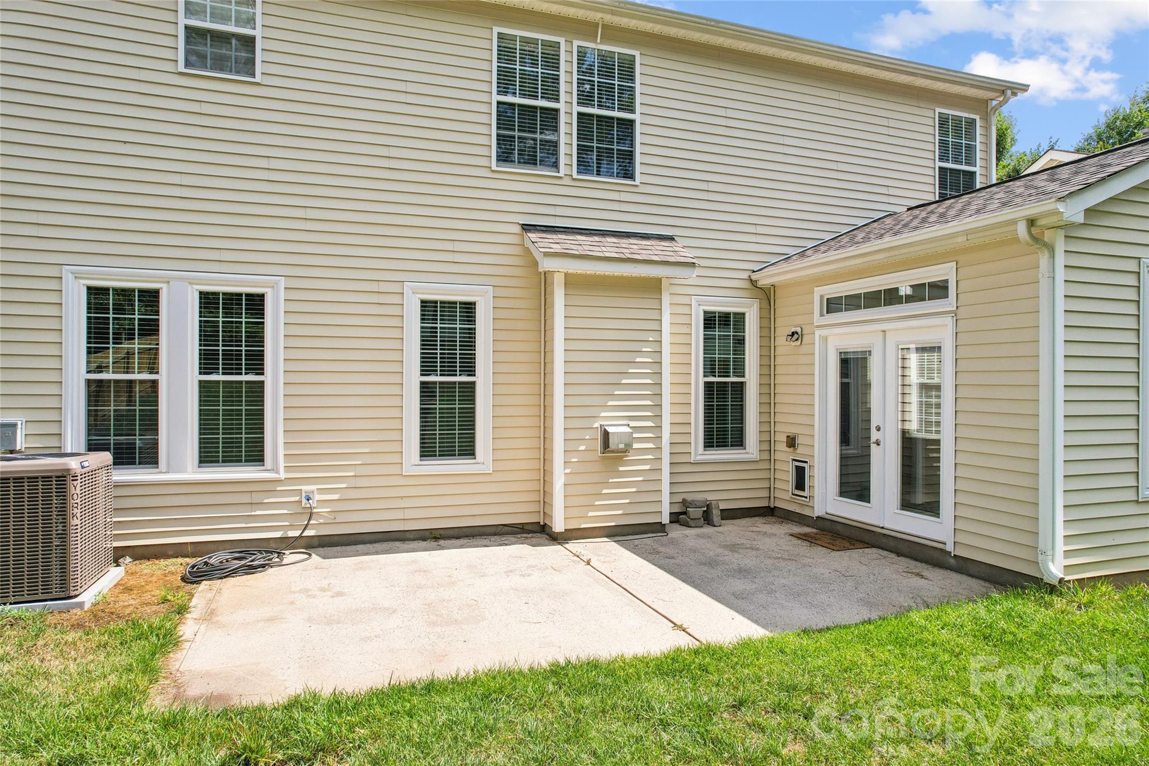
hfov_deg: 78.6
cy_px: 383
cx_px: 574
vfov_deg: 57.2
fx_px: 702
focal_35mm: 22
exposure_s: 1/160
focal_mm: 8.4
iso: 100
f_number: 2.8
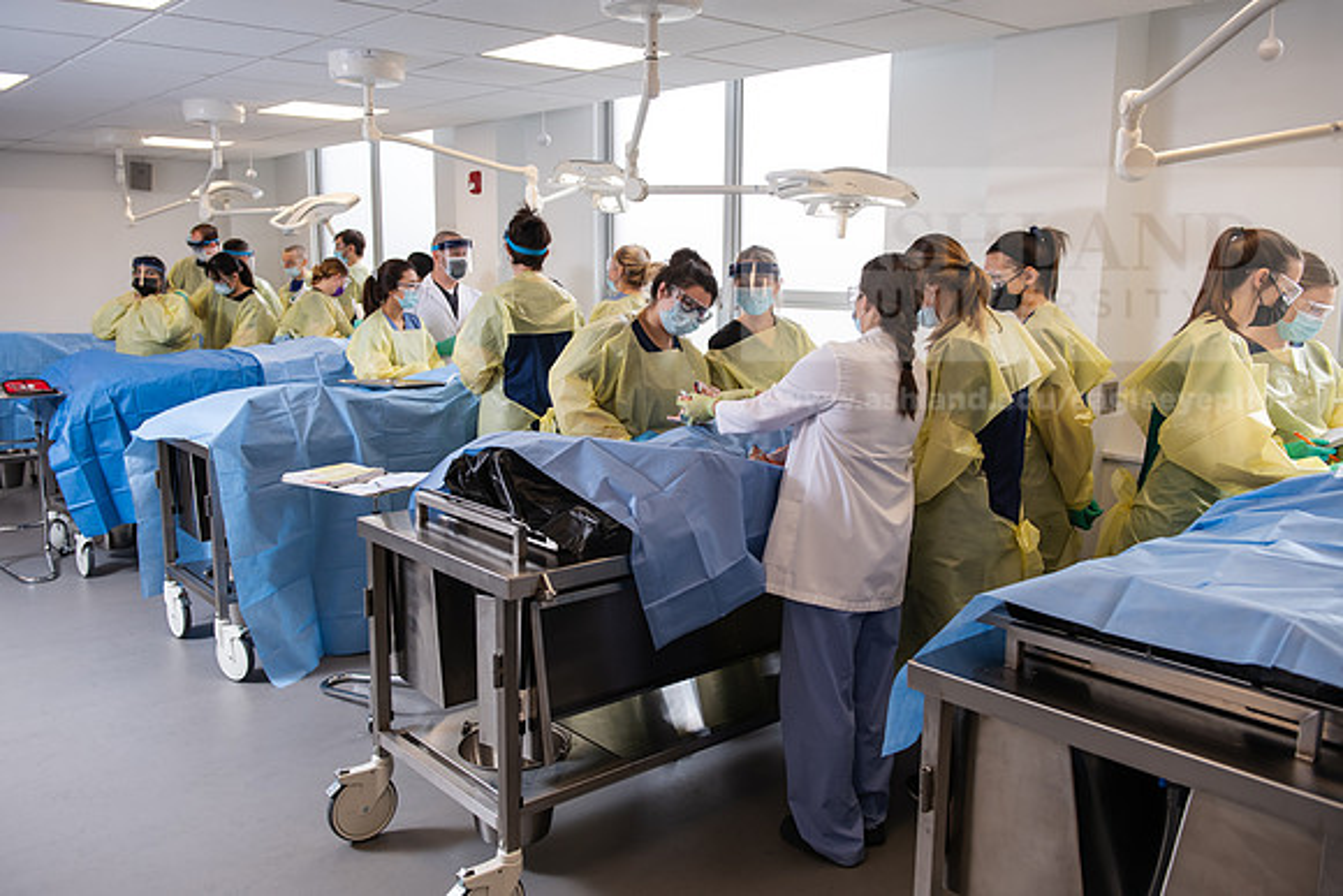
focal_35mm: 31
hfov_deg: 60.3
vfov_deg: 42.3
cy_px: 448
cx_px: 672
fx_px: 1157
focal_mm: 31
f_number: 4
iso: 500
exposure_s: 1/200
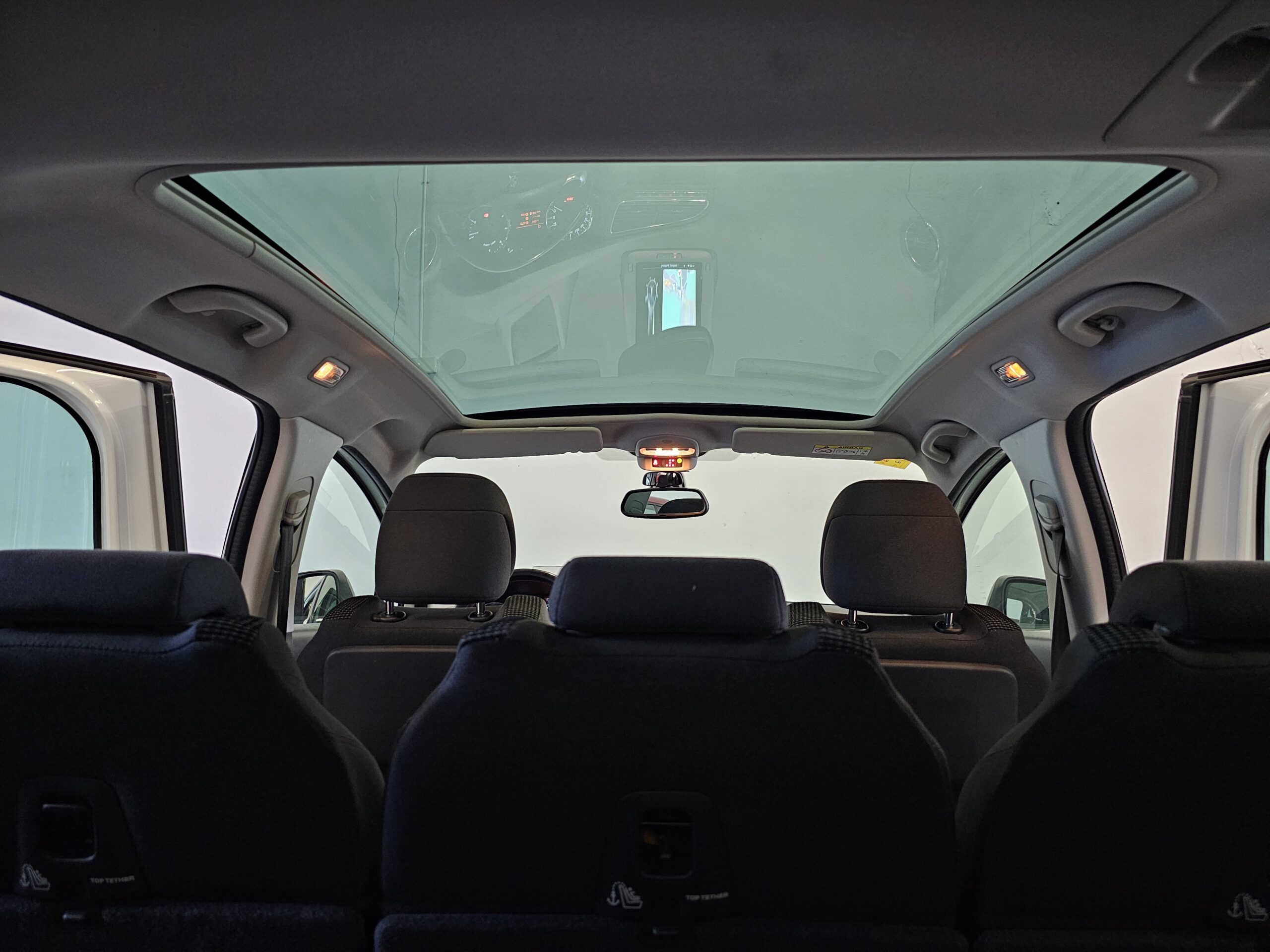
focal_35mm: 23
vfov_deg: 58.9
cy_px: 476
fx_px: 844
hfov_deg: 73.9
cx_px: 635
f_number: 1.7
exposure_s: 1/50
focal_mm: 6.3
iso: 640
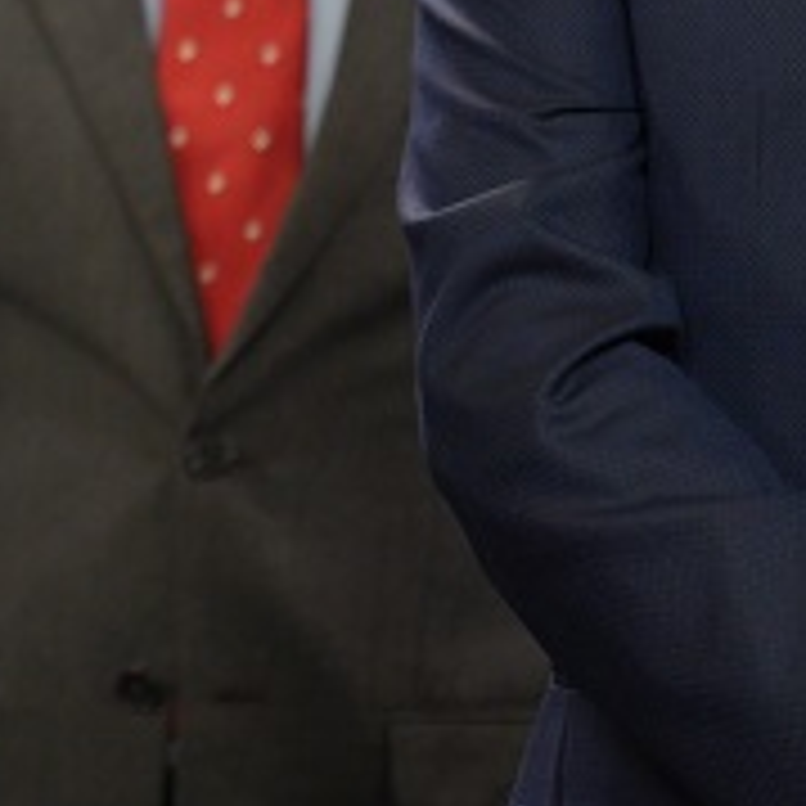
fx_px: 24762
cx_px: -973
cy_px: 52
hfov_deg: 1.9
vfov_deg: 1.9
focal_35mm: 940
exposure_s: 1/160
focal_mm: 135
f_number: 1.8
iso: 400
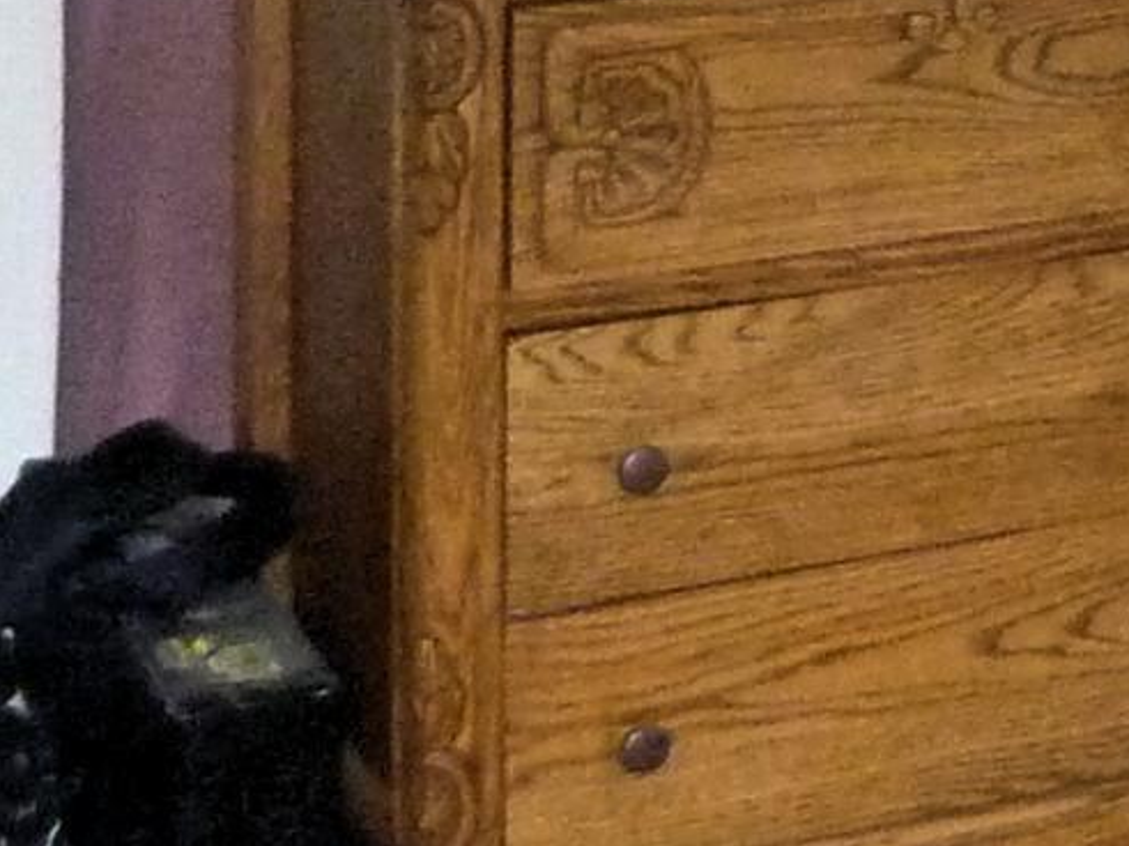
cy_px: -793
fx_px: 5576
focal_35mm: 171
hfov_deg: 10.2
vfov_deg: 8.3
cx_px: 2601
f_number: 3.3
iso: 500
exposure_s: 1/30
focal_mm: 4.9
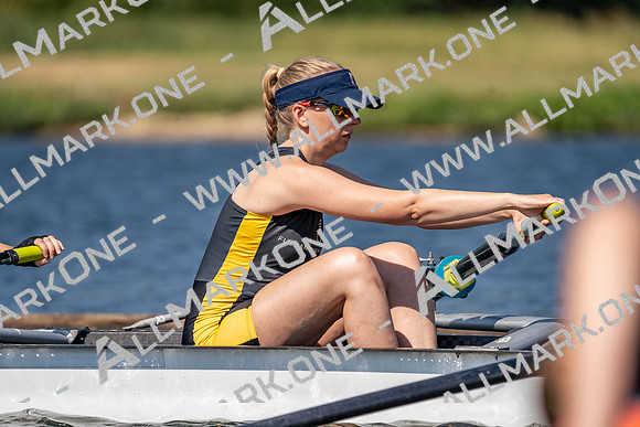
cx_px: 320
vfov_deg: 2.8
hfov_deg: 4.2
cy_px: 214
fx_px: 8695
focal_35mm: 489
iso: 200
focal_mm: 489
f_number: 6.3
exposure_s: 1/2000
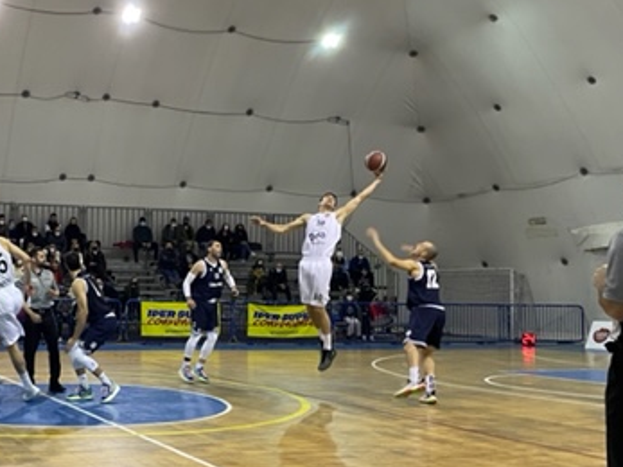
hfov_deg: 37.1
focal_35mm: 48
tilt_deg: +2.5
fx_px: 864
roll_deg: -0.4
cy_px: 269
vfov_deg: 30.2
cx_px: 59
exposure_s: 1/50
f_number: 1.6
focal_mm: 4.2
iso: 200
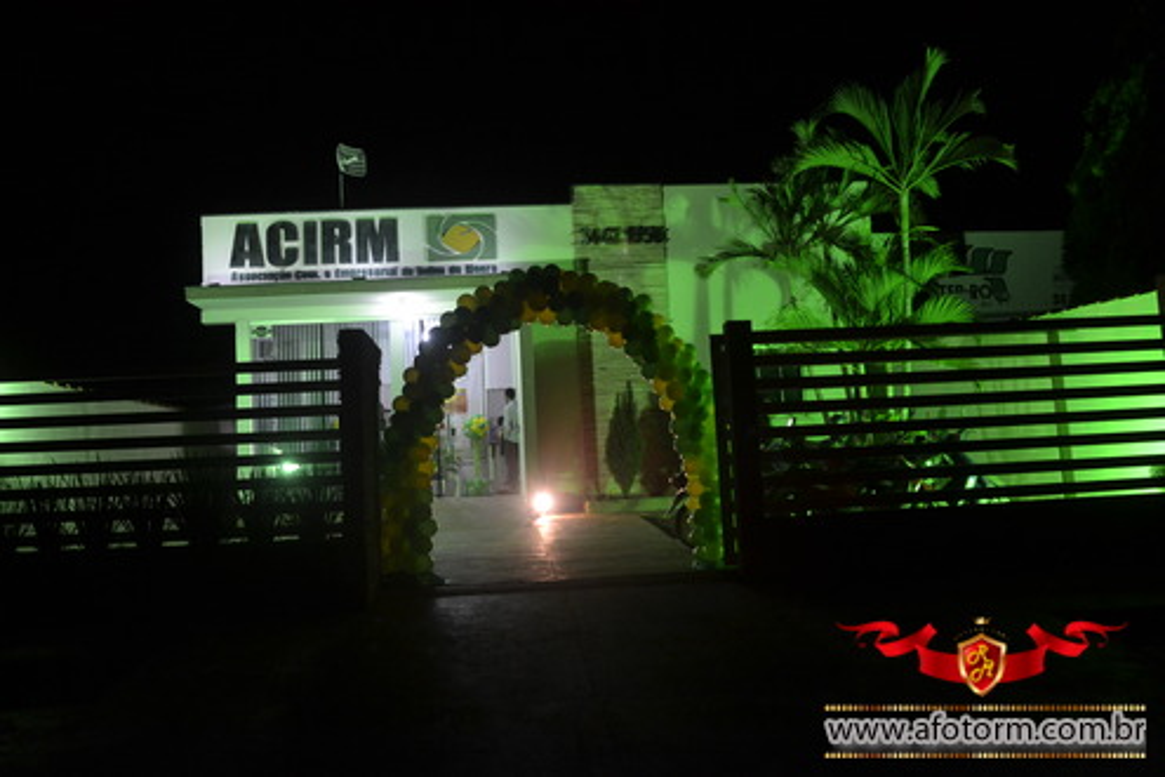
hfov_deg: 57.2
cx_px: 582
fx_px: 1068
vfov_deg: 40.0
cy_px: 388
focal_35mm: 33
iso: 1000
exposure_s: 1/60
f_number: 3.8
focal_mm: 22
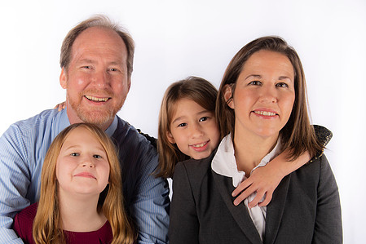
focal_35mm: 62
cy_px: 157
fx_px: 630
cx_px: 137
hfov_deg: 32.2
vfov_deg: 21.8
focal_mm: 48
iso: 100
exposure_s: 1/200
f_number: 6.3
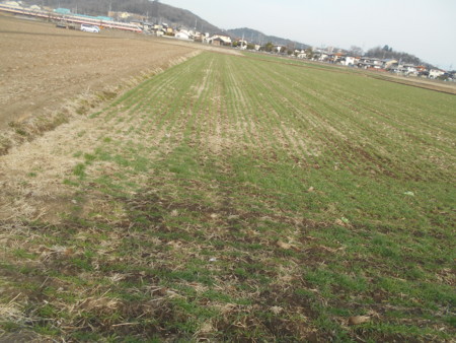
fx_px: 343
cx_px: 228
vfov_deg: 53.1
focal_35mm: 26
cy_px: 172
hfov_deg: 67.3
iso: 80
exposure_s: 1/500
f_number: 3.2
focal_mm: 4.6
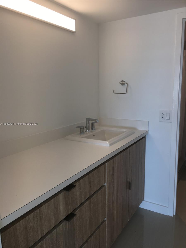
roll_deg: +0.7
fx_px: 208
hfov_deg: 48.2
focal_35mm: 29
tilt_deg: -9.2
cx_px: 93
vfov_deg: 61.7
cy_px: 124
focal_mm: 4.15
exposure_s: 1/34
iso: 25
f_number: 2.2
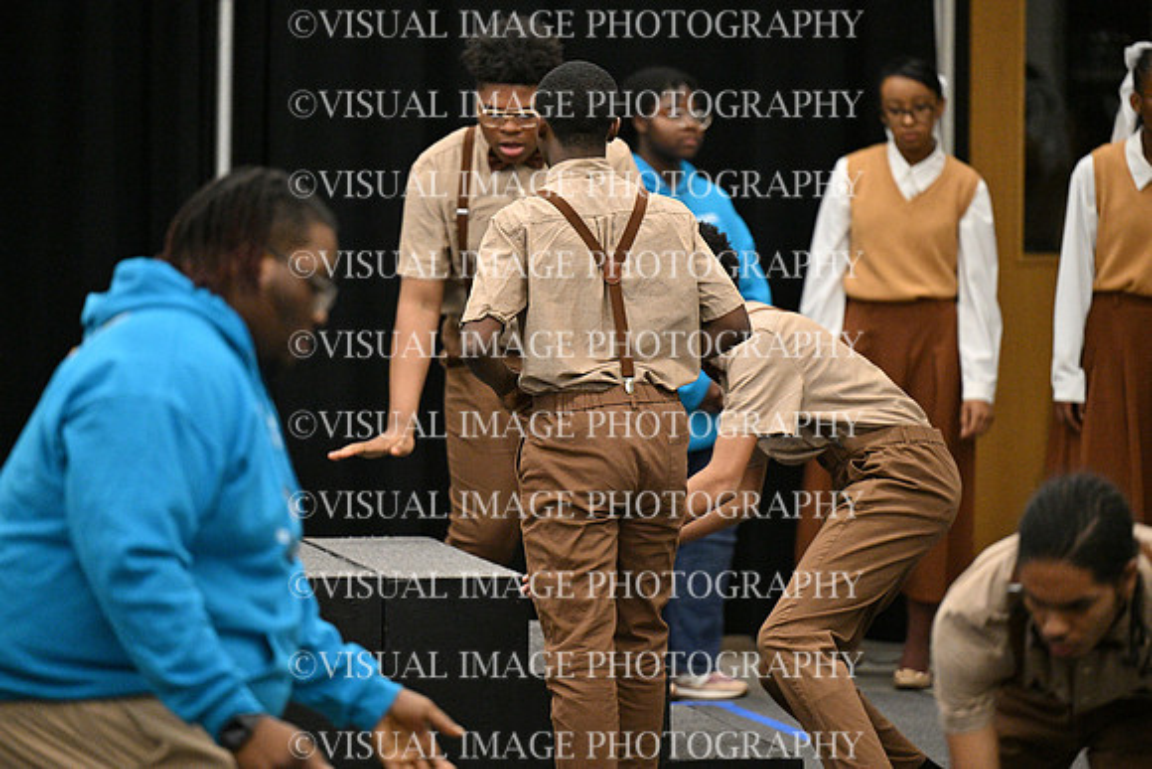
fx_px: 6081
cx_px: 576
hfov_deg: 10.8
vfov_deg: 7.2
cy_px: 384
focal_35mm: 190
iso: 6400
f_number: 2.8
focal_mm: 190
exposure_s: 1/800
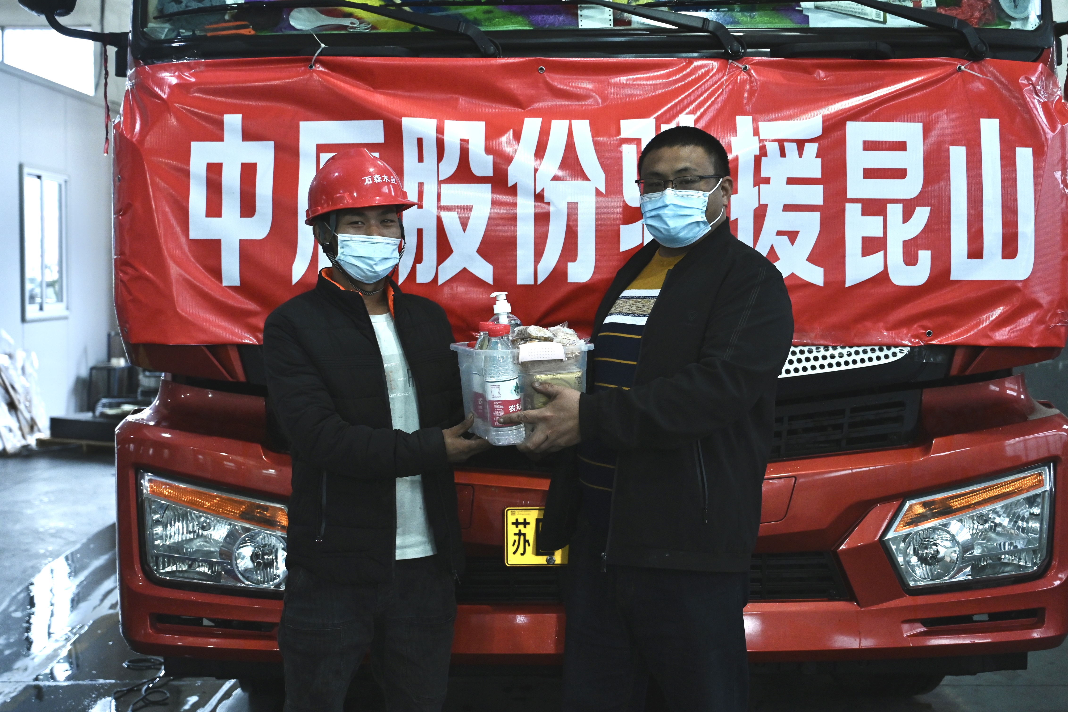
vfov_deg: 29.2
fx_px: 1364
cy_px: 356
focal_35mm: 46
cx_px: 534
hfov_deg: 42.8
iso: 2500
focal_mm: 46
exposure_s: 1/50
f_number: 4
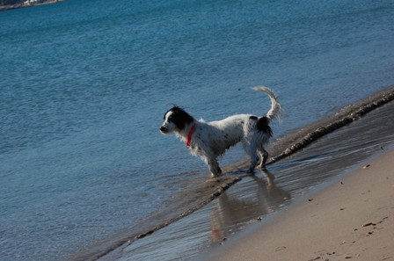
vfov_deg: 8.3
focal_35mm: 165
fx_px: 1803
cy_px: 130
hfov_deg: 12.5
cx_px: 197
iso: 200
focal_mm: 110
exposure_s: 1/200
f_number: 16
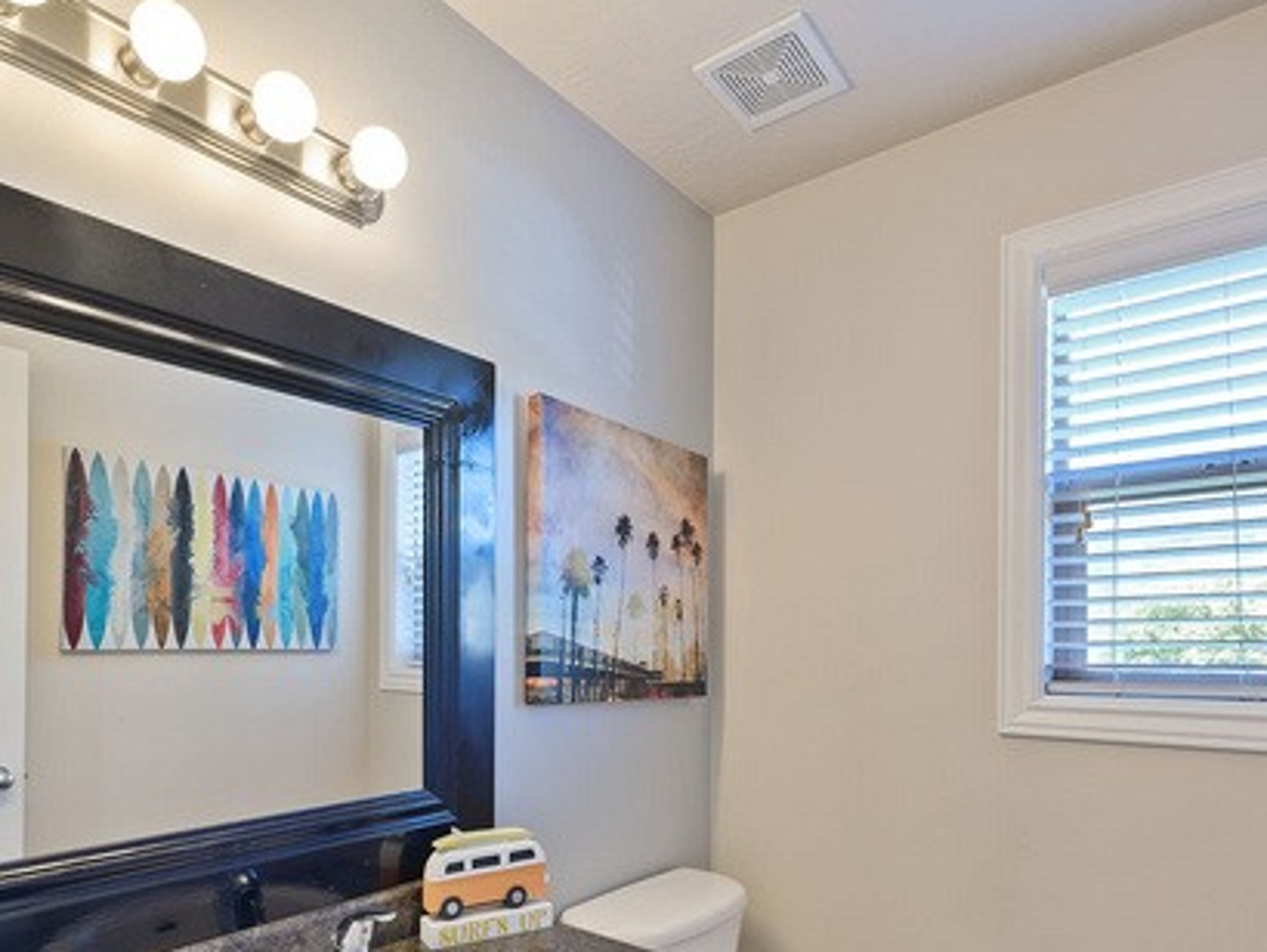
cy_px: 654
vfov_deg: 61.6
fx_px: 769
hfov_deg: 78.9
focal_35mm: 21
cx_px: 593
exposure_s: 2
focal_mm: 14
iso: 200
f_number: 8
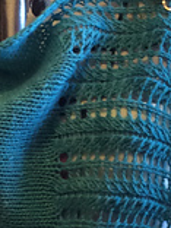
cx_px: 45
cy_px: 281
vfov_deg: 14.5
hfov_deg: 11.3
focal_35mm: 131
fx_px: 863
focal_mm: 3.3
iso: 80
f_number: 2.4
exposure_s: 1/24
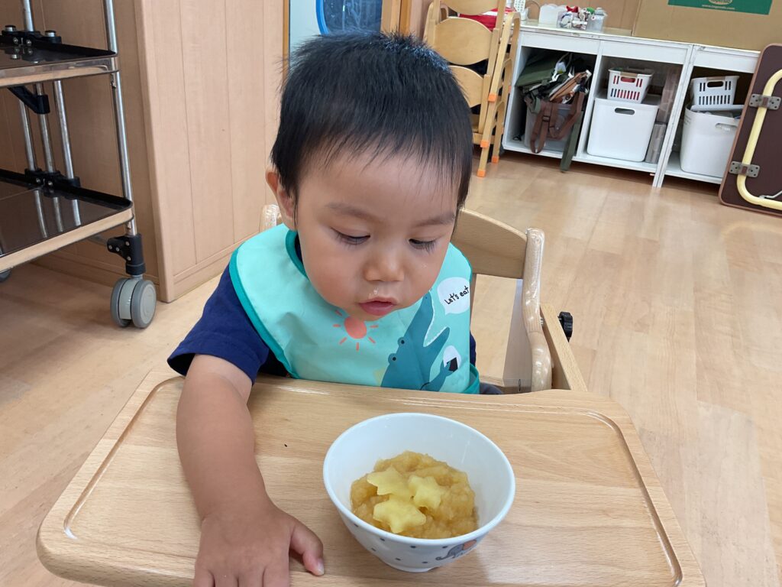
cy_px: 294
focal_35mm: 29
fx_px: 655
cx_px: 391
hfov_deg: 61.7
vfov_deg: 48.2
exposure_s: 1/100
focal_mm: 3
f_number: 1.8
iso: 50
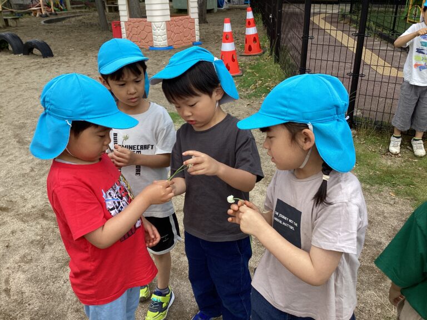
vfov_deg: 45.4
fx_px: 382
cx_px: 214
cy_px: 160
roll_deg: +2.2
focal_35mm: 31
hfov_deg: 58.4
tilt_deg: -24.3
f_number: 2.4
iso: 25
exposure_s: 1/488
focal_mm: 3.3
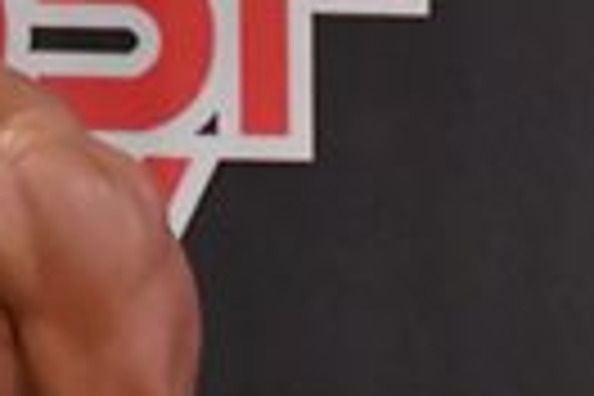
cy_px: 824
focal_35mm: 1767
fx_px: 29153
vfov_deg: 0.8
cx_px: 749
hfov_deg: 1.2
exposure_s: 1/400
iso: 7200
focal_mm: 200
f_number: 5.6
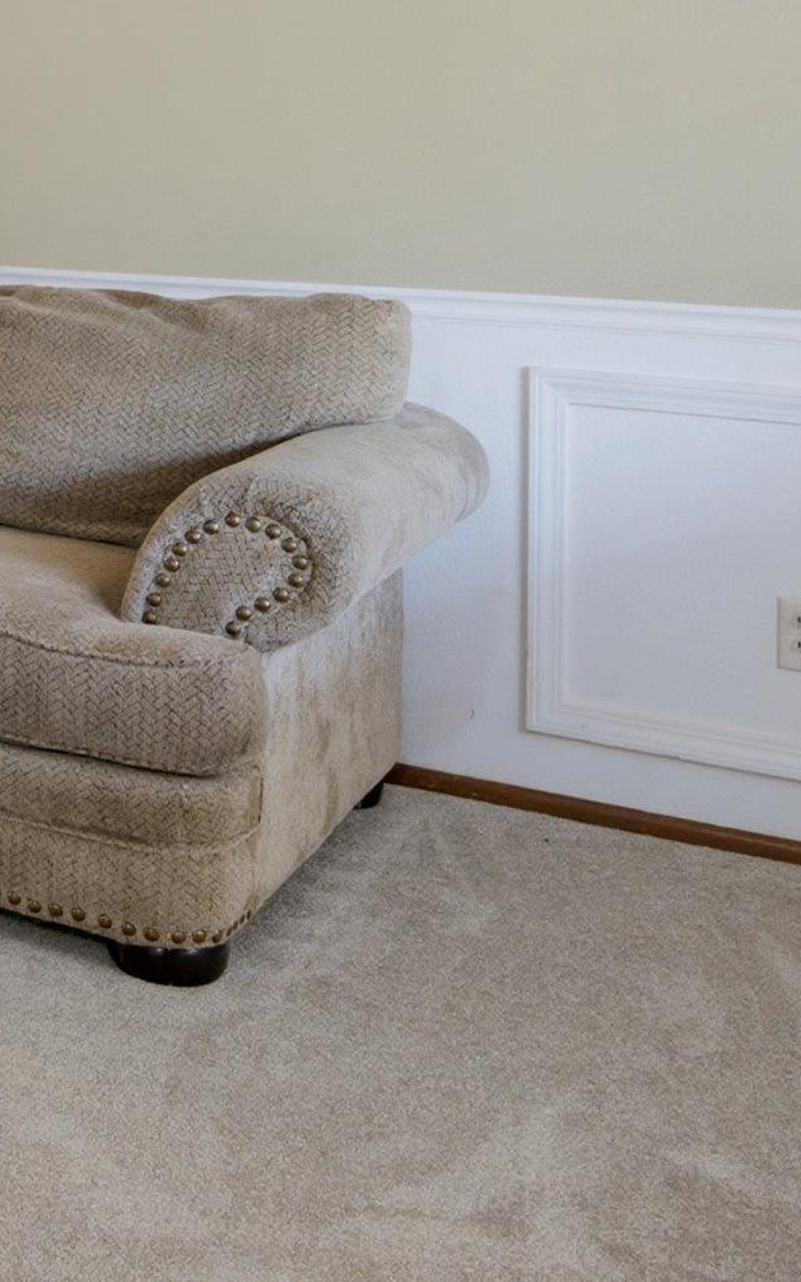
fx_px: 1955
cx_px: -493
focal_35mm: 56
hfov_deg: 19.3
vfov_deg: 33.8
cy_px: 68
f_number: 11
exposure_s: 1/2.5
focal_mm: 18
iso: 400
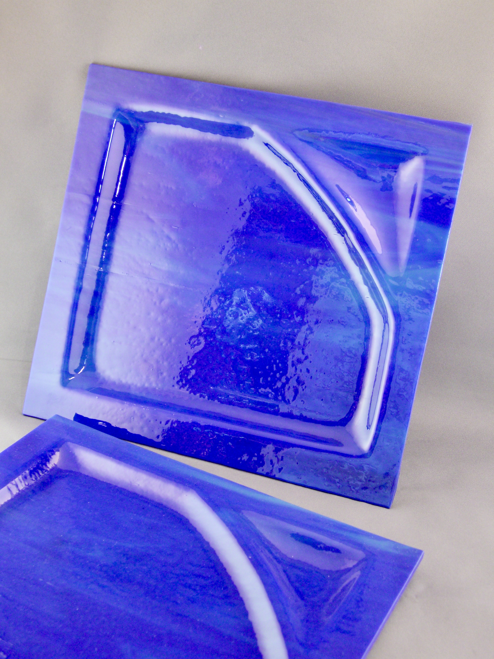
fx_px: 1047
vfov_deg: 34.9
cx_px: 247
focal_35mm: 55
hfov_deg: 26.6
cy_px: 330
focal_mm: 11.5
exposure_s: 1/10
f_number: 3.4
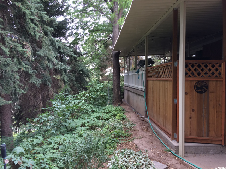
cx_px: 113
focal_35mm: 29
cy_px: 84
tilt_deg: -3.8
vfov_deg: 48.2
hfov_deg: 61.7
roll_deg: -0.4
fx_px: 189
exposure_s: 1/40
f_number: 2.2
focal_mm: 4.15
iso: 40
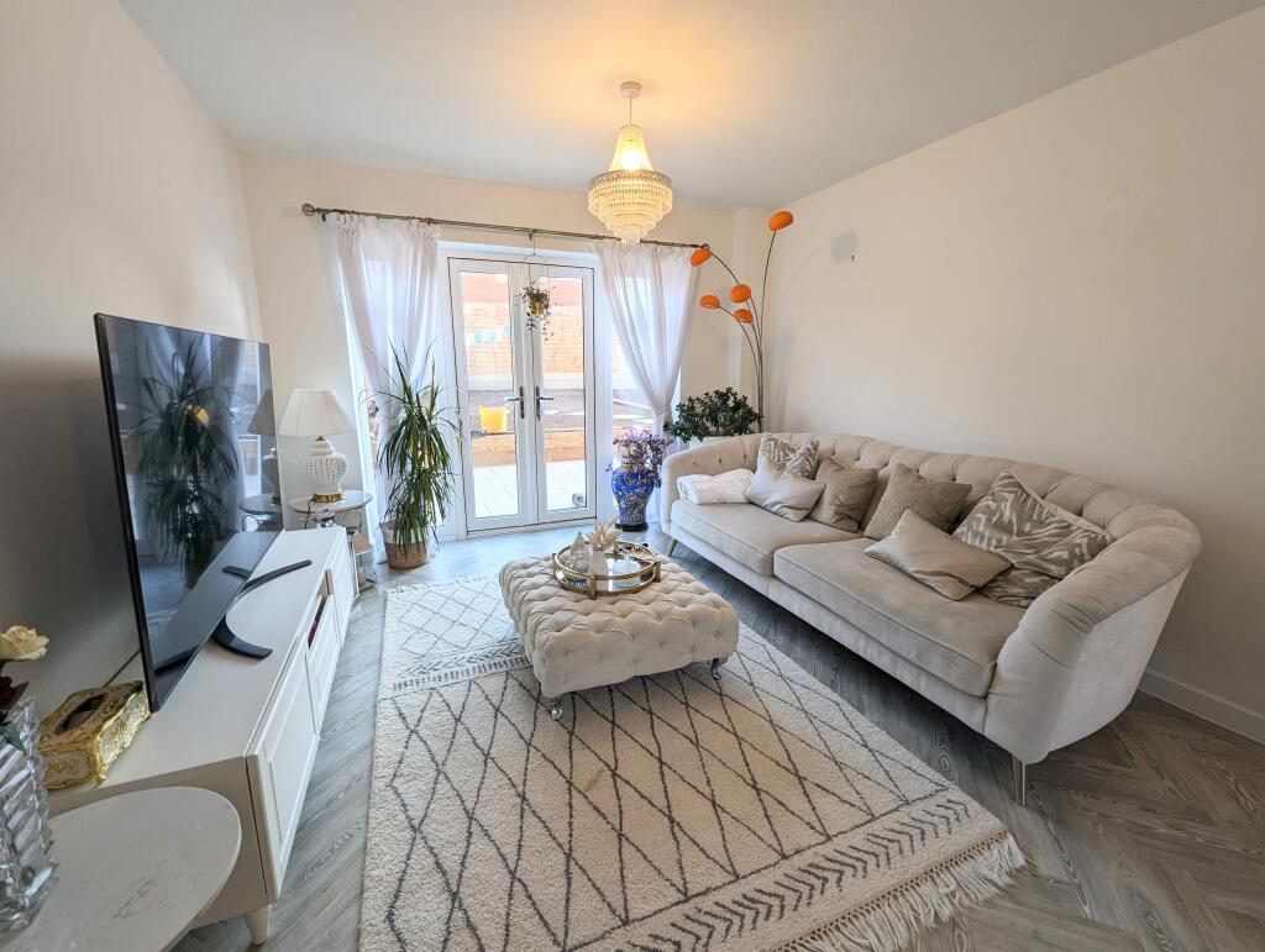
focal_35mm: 13
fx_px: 476
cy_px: 476
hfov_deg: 106.1
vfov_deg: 90.1
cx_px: 632
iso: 57
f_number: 2.2
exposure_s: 1/50
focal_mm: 1.95
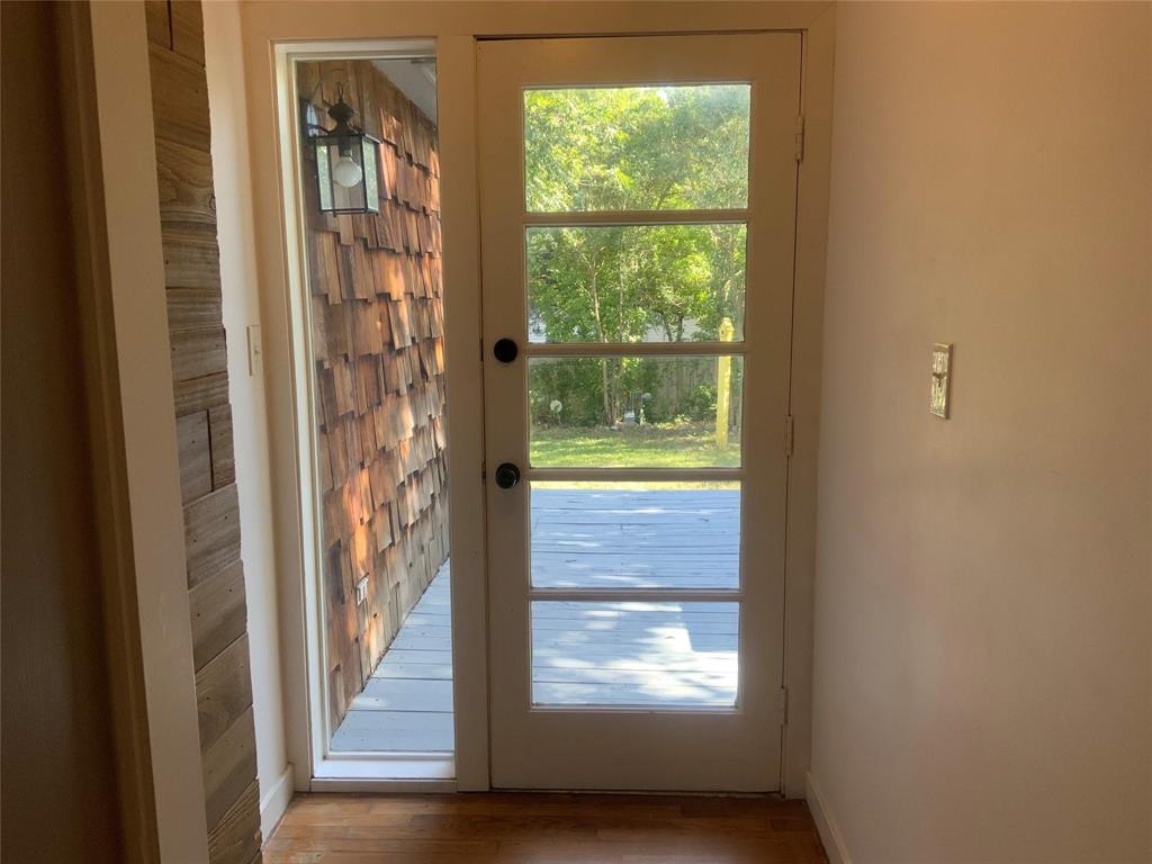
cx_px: 576
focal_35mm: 29
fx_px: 965
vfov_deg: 48.2
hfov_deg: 61.7
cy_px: 432
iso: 64
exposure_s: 1/120
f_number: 1.8
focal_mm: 3
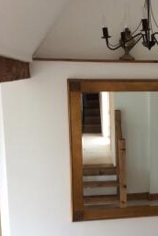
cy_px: 137
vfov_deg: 34.4
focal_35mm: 58
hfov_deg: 22.7
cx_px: 145
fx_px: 382
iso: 64
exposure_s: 1/24
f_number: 2.4
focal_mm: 3.3
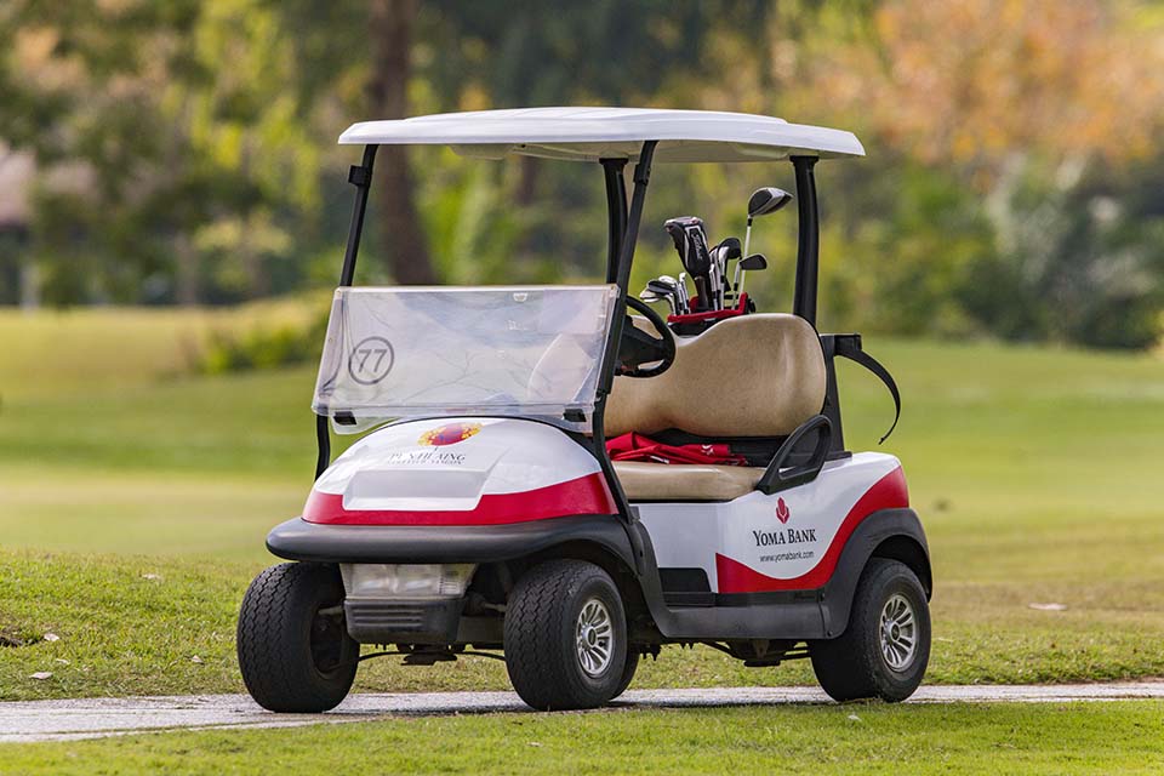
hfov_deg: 3.2
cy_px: 388
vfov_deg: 2.1
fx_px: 21015
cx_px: 582
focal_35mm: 650
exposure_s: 1/2500
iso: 640
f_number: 8
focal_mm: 650
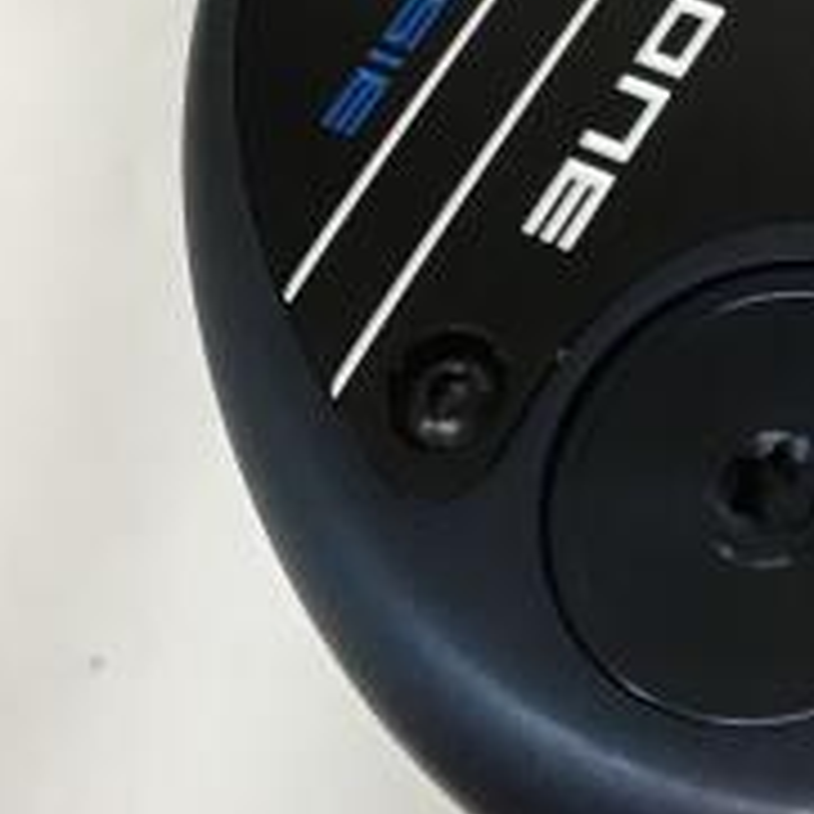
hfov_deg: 15.5
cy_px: 31
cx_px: 908
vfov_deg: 15.7
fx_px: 2900
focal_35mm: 109
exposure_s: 1/33
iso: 125
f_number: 2.4
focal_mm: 3.3
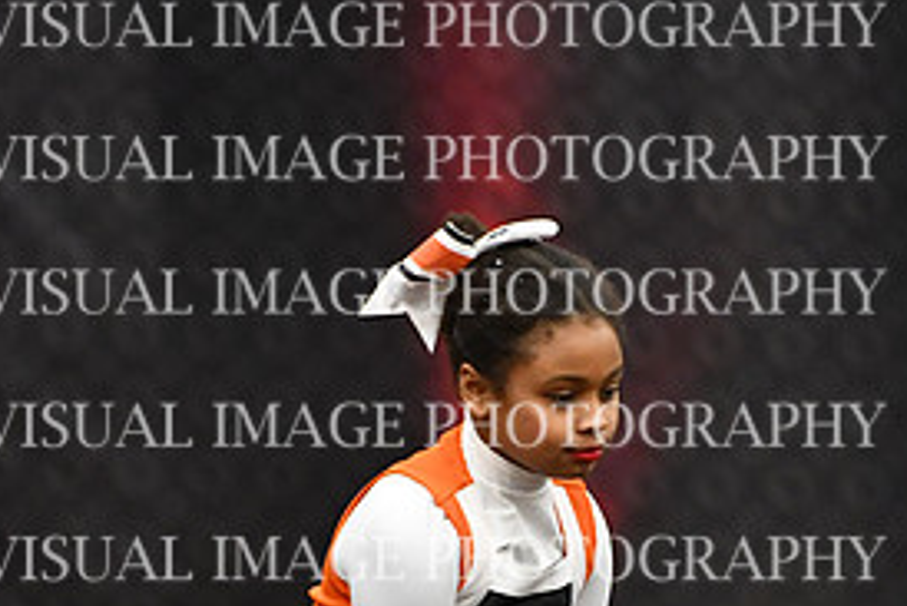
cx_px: 407
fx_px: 15981
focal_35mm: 634
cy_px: 492
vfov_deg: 2.2
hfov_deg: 3.3
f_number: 2.8
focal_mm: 200
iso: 5000
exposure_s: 1/800
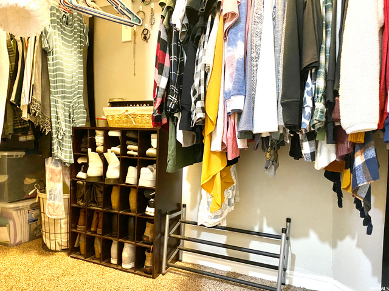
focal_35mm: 26
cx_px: 194
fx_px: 292
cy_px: 146
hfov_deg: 67.3
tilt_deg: -3.4
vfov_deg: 53.1
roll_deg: -2.2
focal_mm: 4.25
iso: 640
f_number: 1.8
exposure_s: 1/30
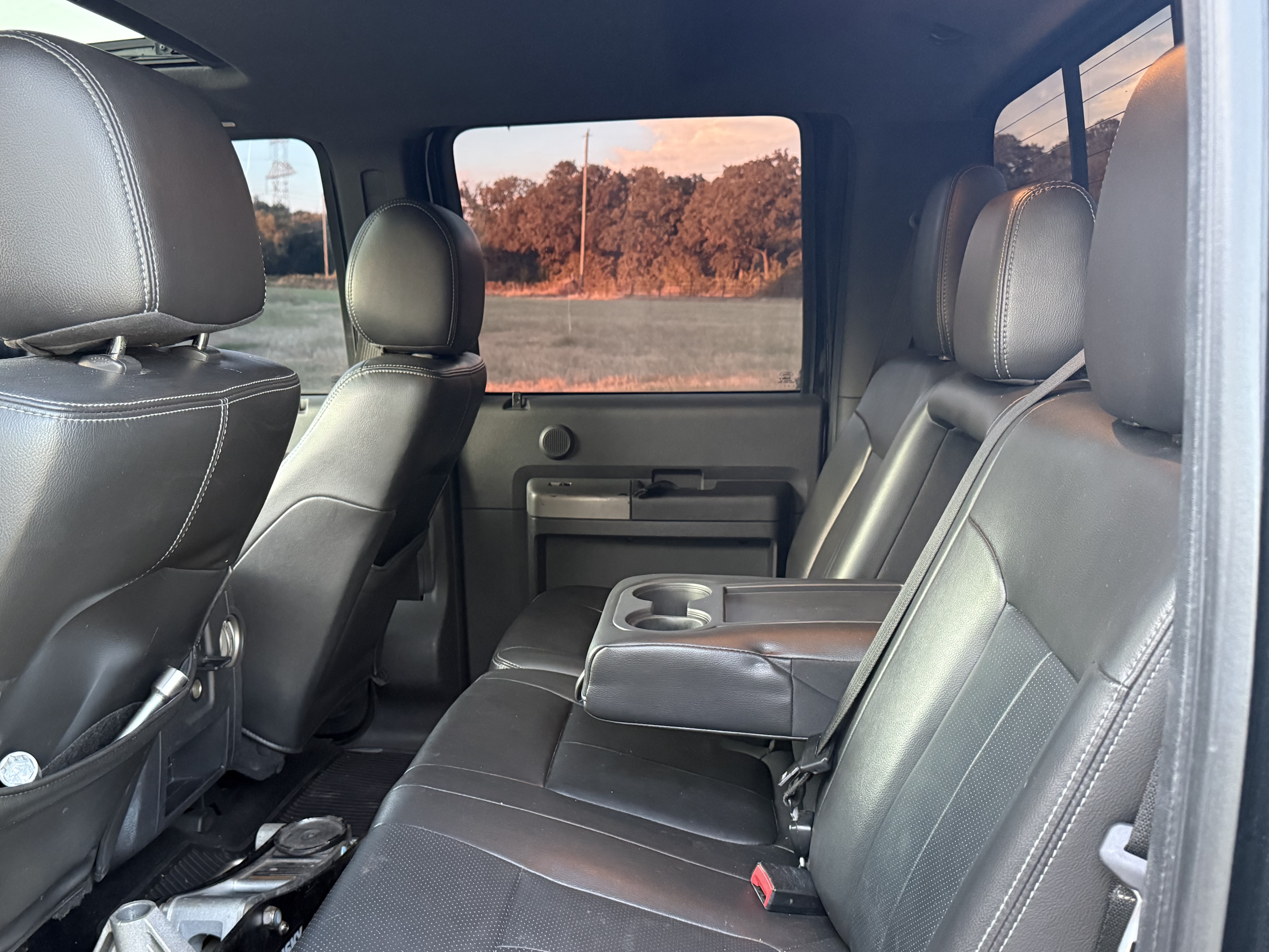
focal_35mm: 31
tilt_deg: -13.5
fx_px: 1137
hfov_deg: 57.9
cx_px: 506
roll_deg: -3.0
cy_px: 560
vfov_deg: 45.3
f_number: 1.78
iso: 800
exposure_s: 1/60
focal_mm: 6.76
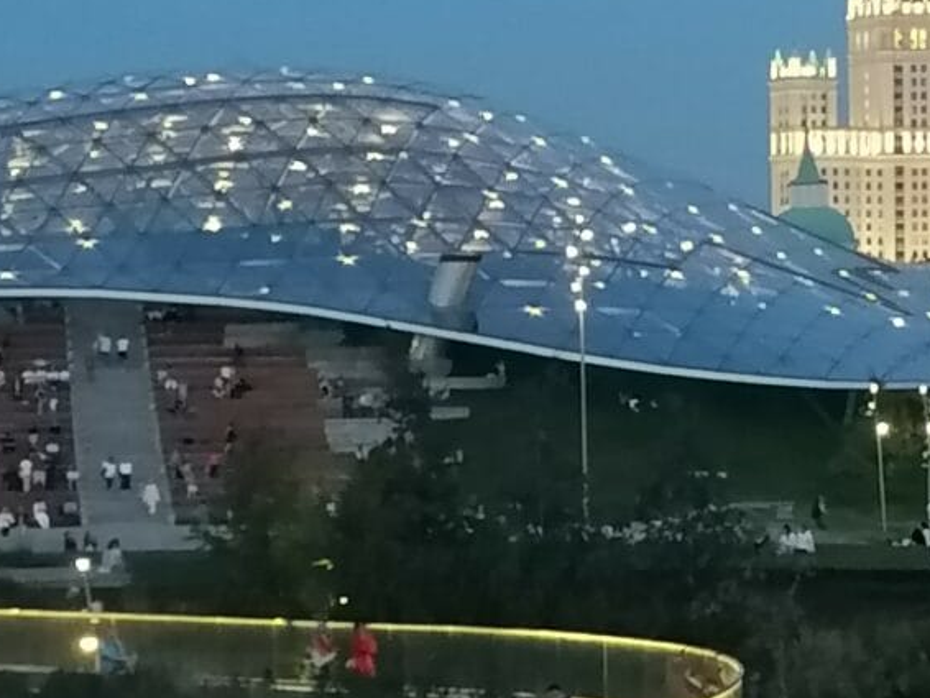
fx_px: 3790
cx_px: 608
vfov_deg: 10.5
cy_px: 557
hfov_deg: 14.0
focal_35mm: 141
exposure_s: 1/25
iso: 800
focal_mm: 5.4
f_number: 1.8
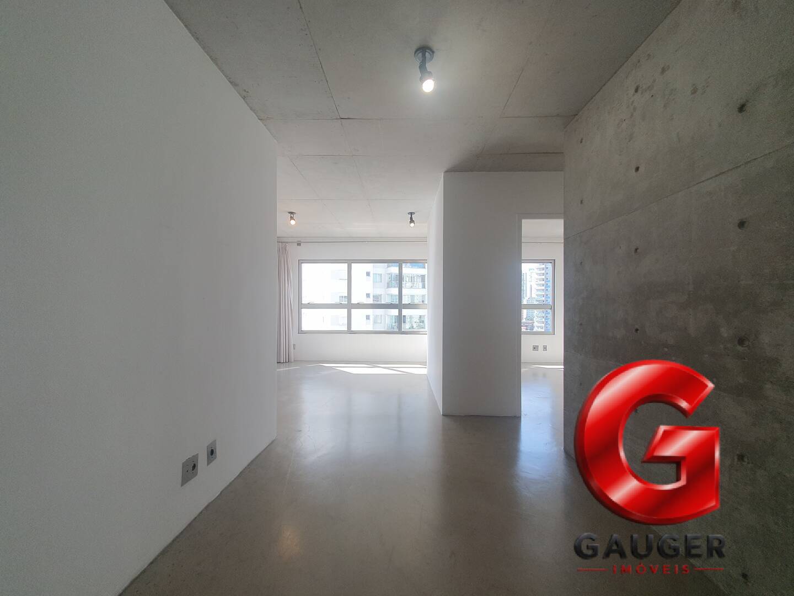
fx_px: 298
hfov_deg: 106.2
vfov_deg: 89.9
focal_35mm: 13
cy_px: 298
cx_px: 397
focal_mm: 1.8
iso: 50
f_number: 2.2
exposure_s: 1/120
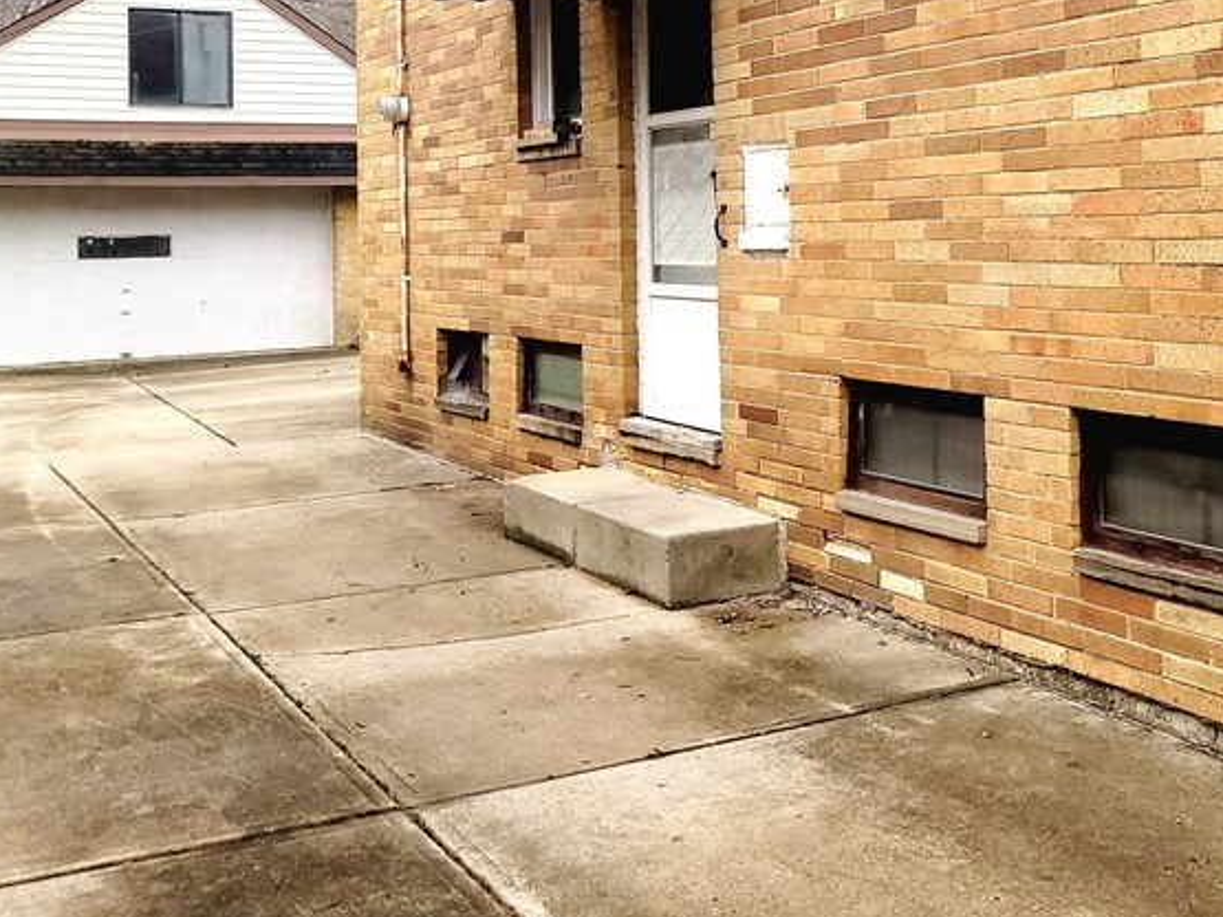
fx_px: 1695
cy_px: 157
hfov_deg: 39.2
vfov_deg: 29.4
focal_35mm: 48
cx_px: 824
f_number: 1.8
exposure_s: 1/909
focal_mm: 5.4
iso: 40
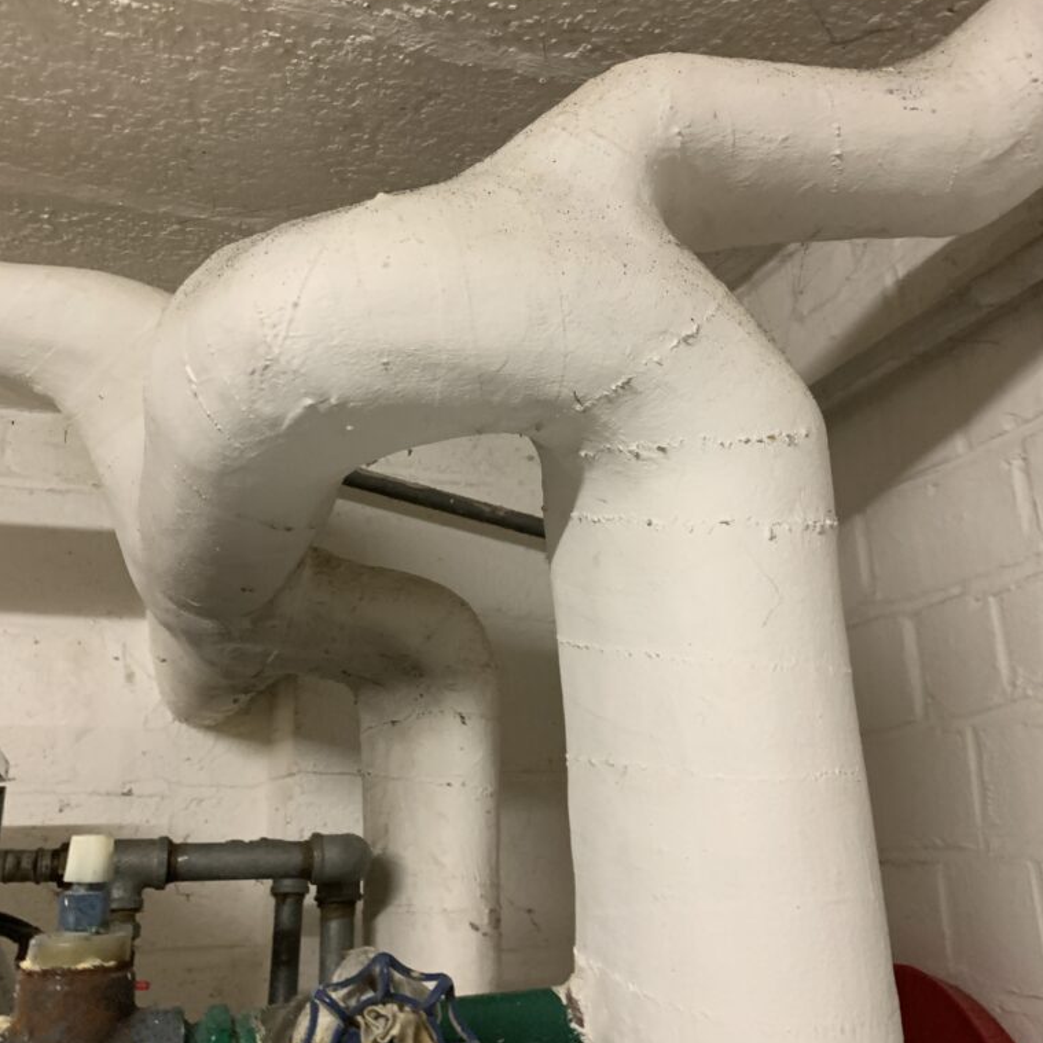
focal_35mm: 31
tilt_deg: +17.6
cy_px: 507
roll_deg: -1.6
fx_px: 1057
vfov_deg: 52.5
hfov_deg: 52.5
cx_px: 526
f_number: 1.8
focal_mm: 4.25
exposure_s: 1/50
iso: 250
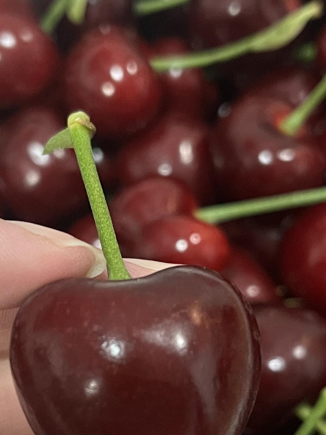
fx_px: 979
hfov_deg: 18.8
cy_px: 345
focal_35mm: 78
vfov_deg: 24.6
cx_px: 110
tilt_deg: -70.4
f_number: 1.6
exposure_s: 1/33
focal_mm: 5.1
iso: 400
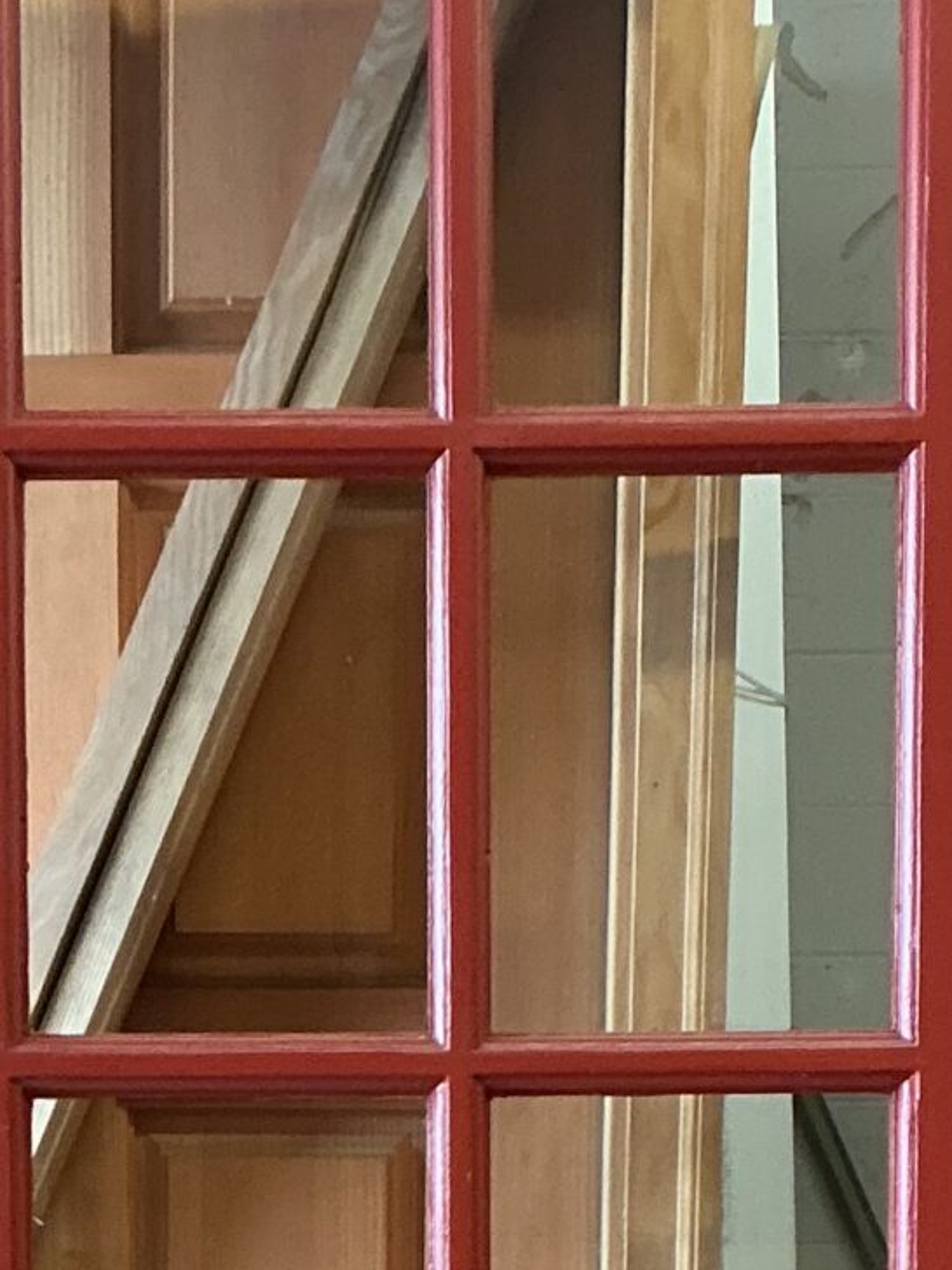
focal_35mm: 102
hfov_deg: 14.5
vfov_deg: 18.3
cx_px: 307
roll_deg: +0.8
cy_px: 1500
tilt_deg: -16.7
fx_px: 3740
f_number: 1.8
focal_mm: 3
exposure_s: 1/60
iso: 100
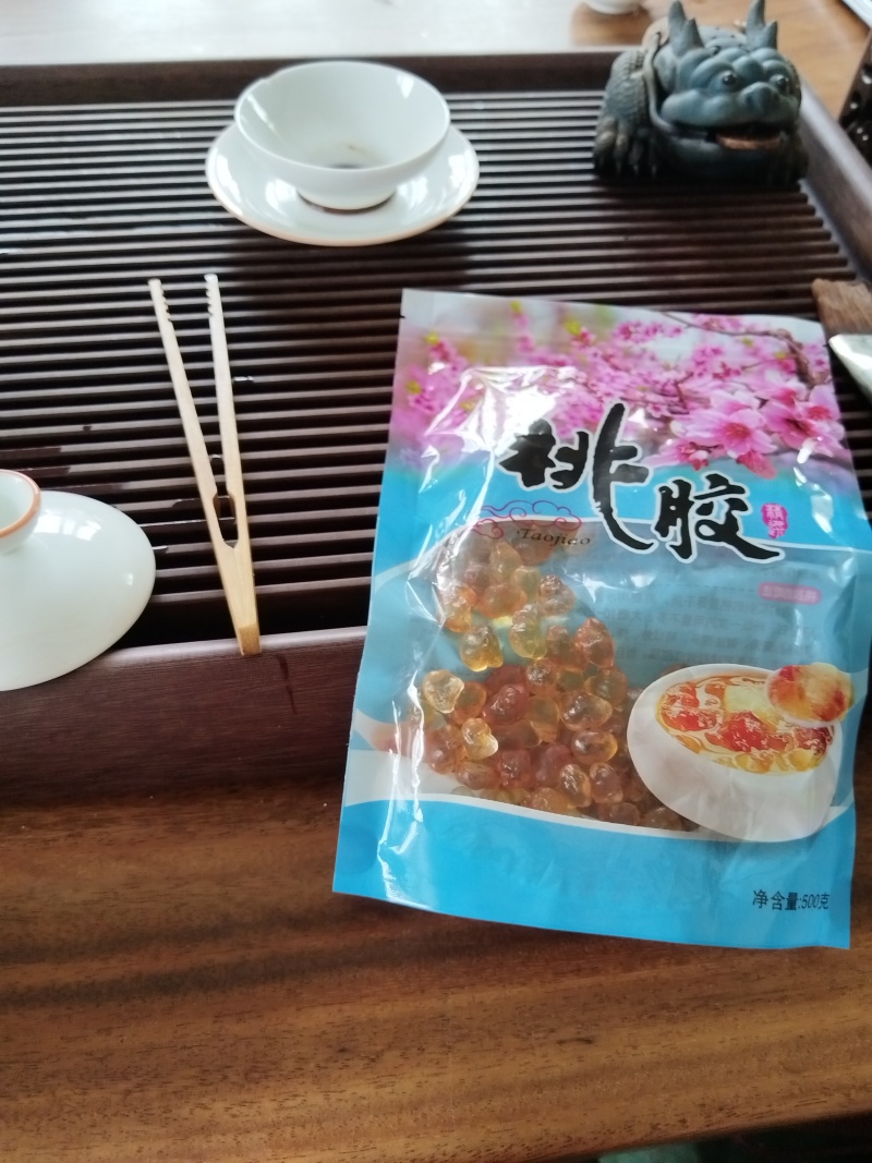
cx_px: 436
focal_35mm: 26
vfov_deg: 67.3
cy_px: 582
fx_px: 873
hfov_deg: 53.1
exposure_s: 1/100
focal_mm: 4.95
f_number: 1.9
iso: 449
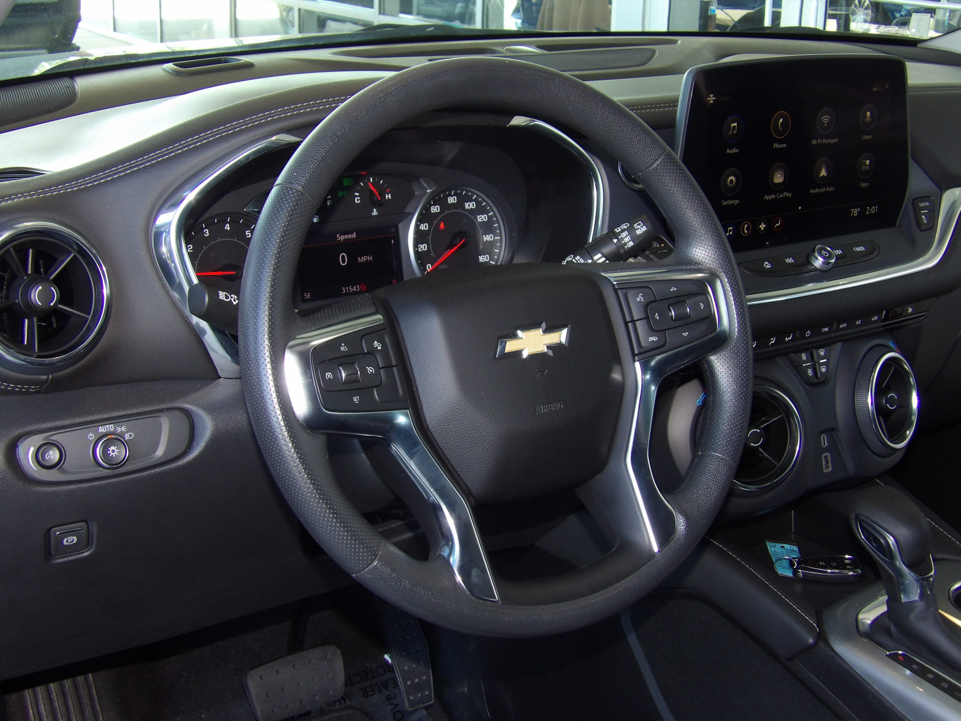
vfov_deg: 31.5
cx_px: 480
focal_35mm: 46
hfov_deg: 41.2
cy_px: 360
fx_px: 1277
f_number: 3.8
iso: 200
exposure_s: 1/31
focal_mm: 8.2
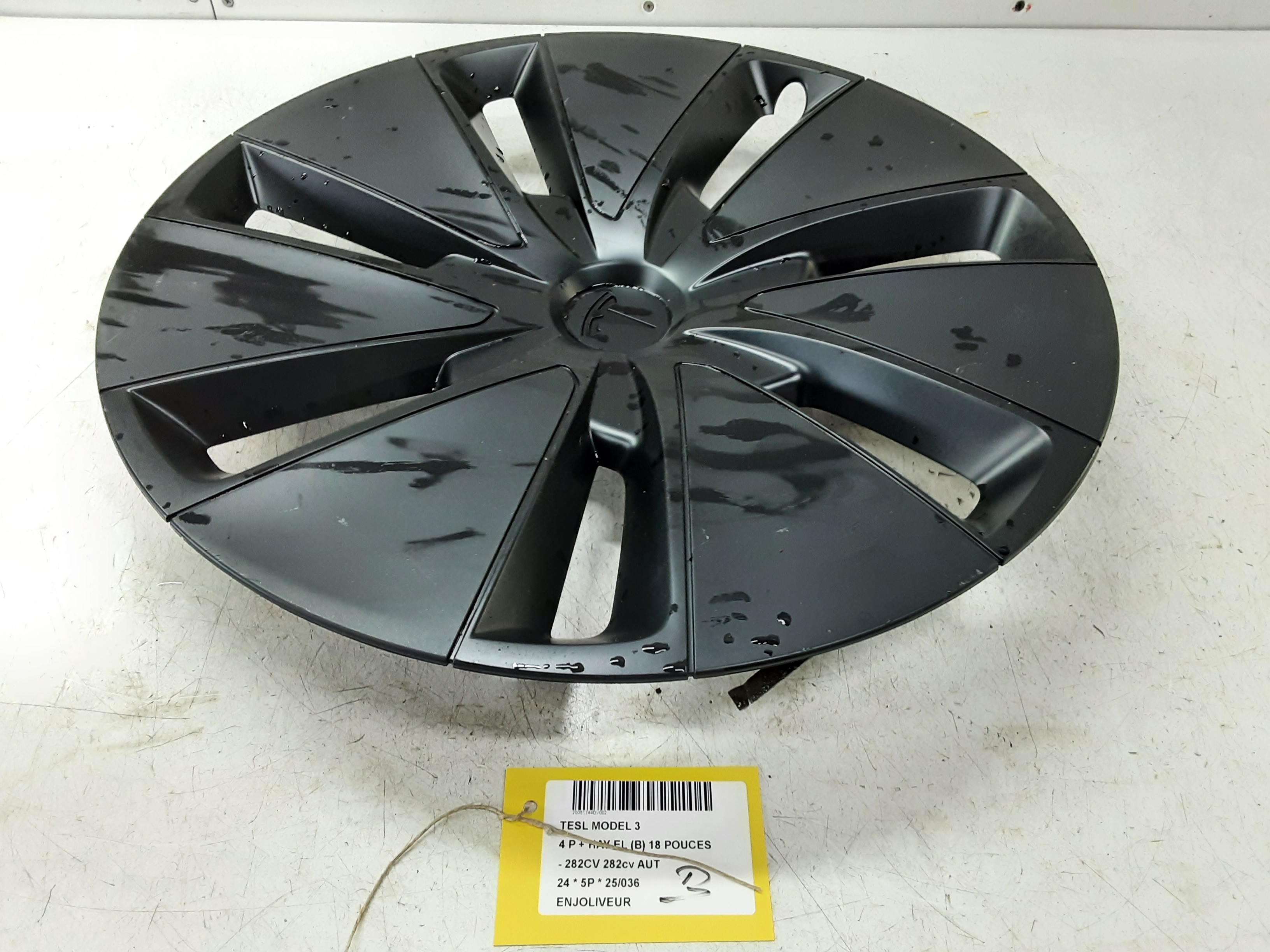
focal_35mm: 27
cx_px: 635
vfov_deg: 51.4
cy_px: 476
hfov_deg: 65.3
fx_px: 991
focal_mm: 2.91
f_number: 1.9
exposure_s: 1/33
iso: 125
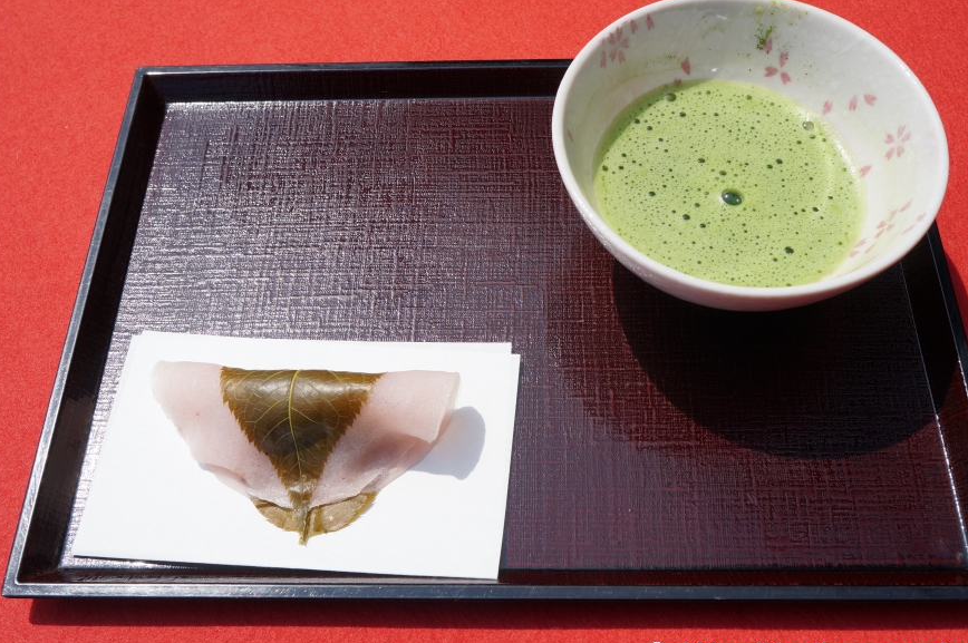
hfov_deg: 50.7
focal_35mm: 38
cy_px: 295
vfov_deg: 35.0
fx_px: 1021
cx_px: 491
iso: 200
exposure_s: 1/800
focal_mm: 22
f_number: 8
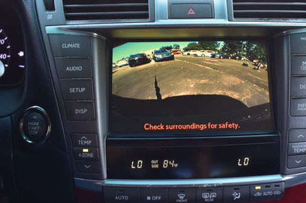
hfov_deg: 41.2
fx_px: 404
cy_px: 87
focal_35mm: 48
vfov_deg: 28.2
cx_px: 188
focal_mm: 25
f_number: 6.3
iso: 400
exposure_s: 1/15
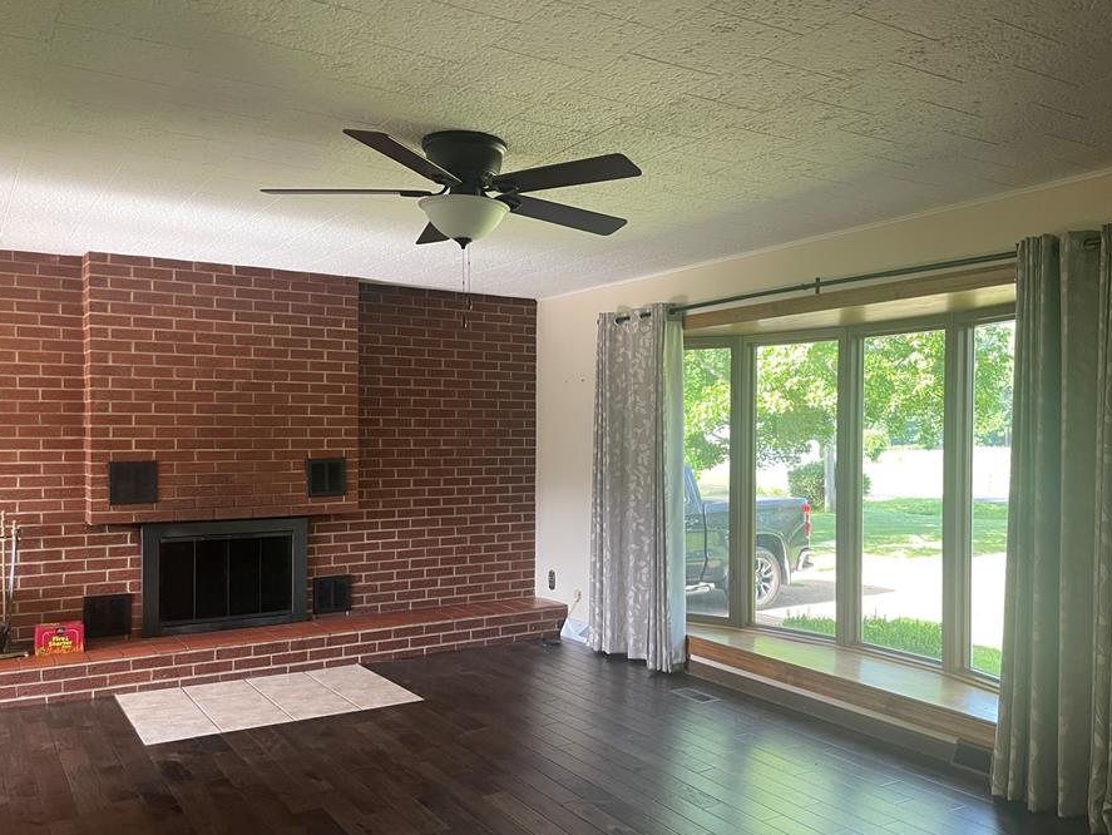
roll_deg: +0.2
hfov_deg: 59.9
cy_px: 453
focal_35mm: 30
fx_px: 964
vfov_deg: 46.8
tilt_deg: -0.9
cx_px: 573
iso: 125
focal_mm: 4.2
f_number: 1.6
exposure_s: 1/94
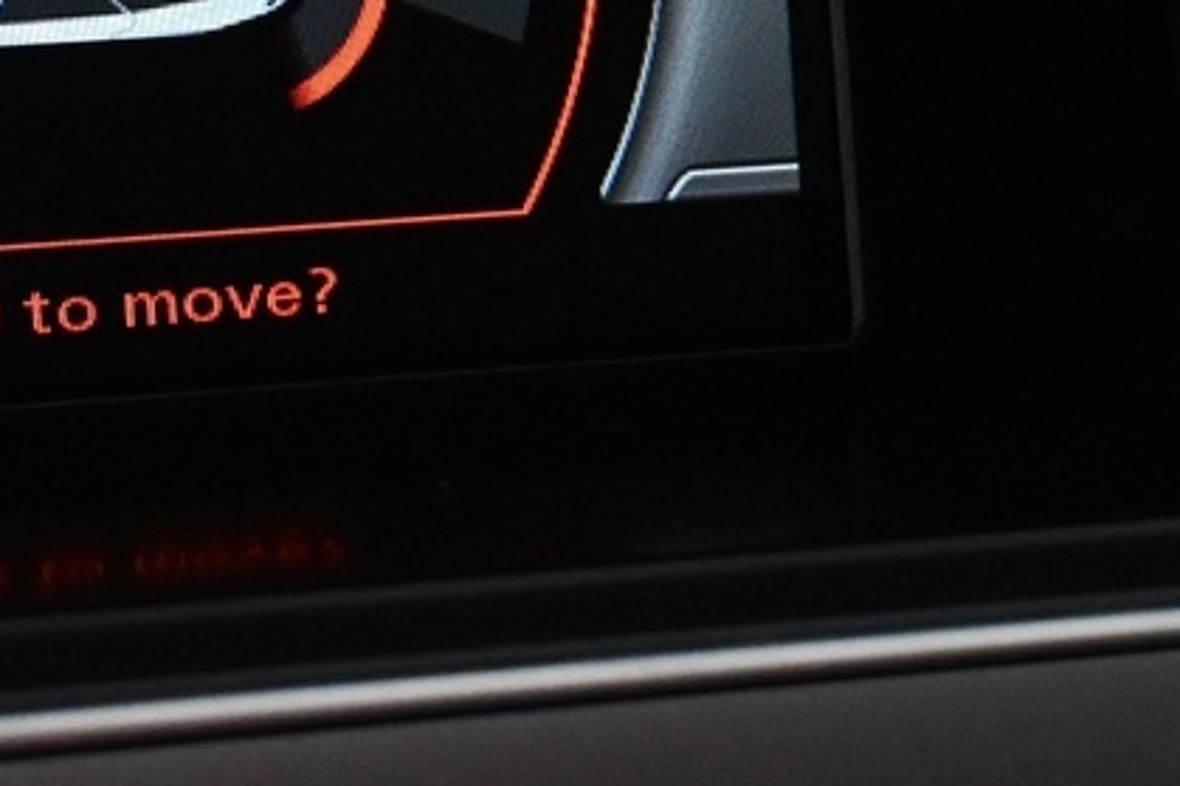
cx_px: 70
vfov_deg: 7.8
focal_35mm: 174
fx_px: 5701
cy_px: -248
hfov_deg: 11.7
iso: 3200
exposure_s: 1/125
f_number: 4.8
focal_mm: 30
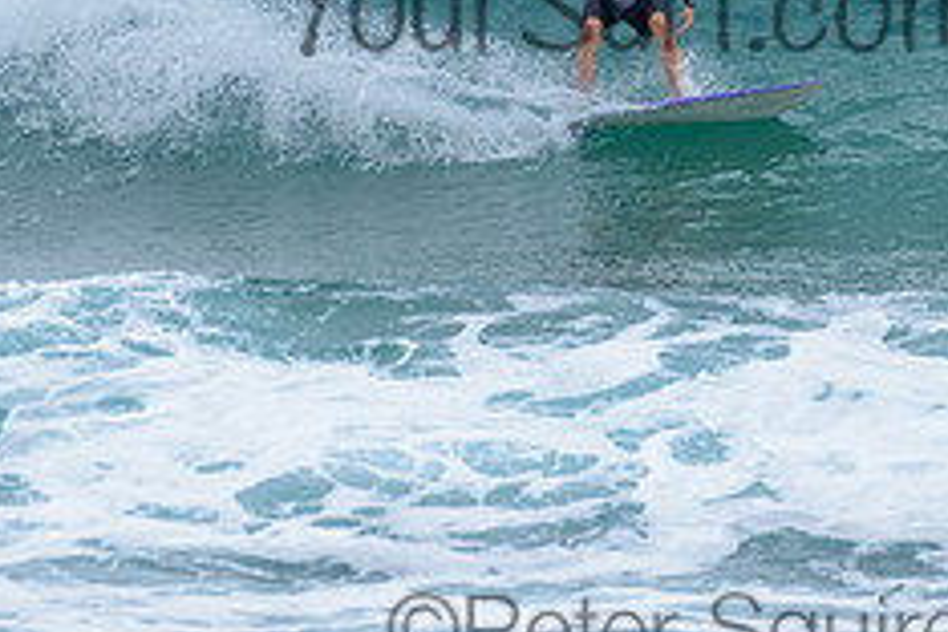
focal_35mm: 1517
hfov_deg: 1.4
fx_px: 39945
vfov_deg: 0.9
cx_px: 670
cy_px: -63
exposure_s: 1/2000
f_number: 5.6
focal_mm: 500
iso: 450
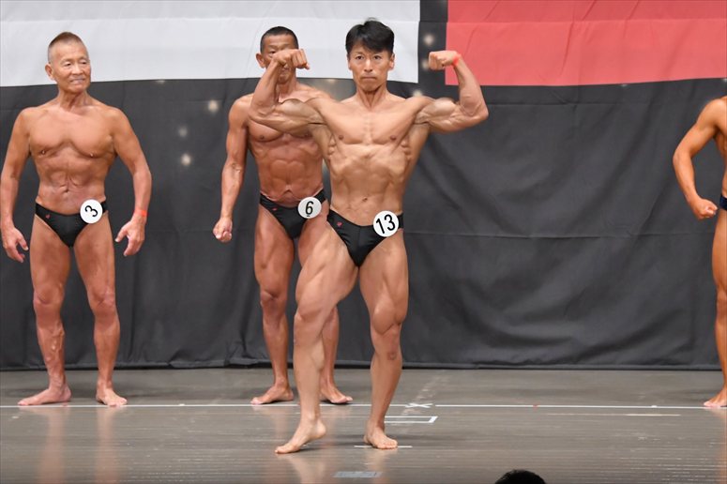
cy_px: 242
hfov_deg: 9.5
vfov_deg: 6.3
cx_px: 364
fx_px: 4380
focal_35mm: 217
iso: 6400
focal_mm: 145
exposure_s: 1/400
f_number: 5.6
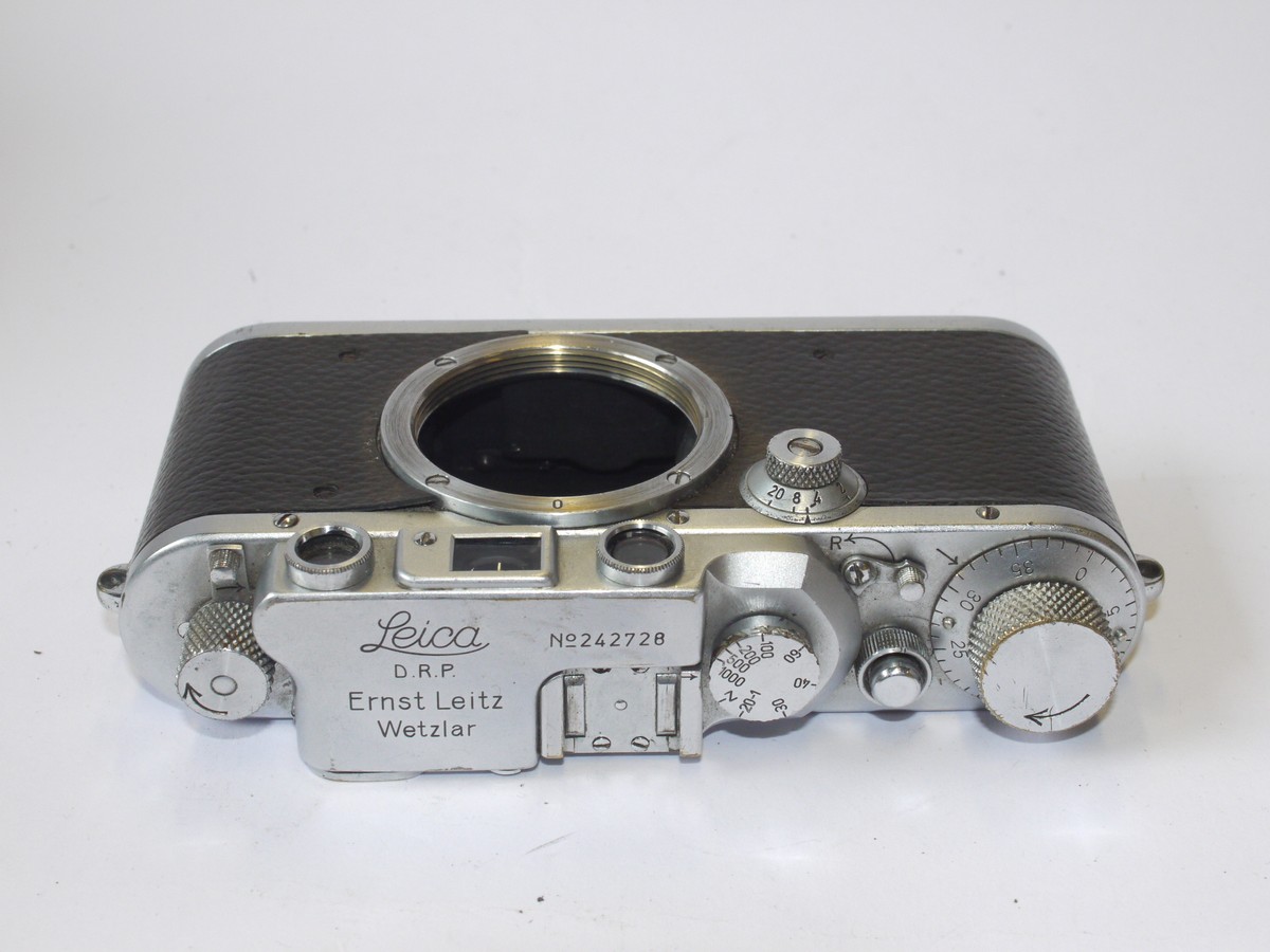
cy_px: 476
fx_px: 2201
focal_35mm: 60
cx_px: 635
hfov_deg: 32.2
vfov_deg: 24.4
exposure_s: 1/80
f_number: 10
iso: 800
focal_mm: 30
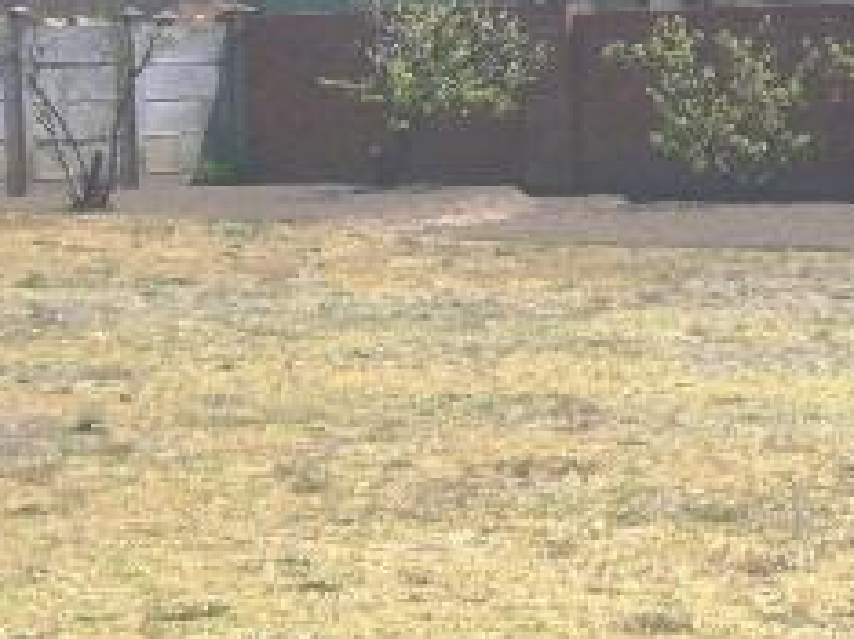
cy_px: 219
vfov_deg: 10.2
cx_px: 909
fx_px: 3574
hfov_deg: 13.4
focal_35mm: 145
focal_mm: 6.4
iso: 80
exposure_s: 1/250
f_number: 6.3
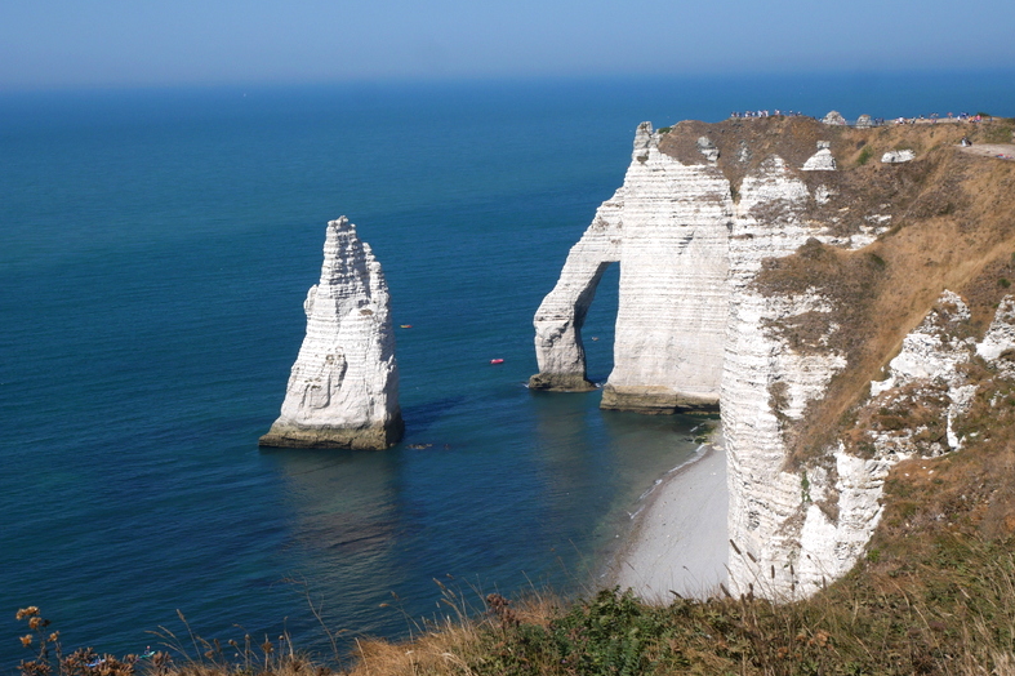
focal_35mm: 55
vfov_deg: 24.6
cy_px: 317
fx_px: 1550
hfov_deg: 36.3
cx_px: 503
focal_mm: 26
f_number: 11
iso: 200
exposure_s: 1/640
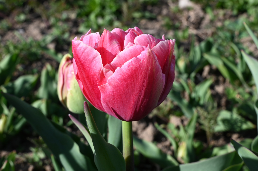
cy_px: 86
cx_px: 129
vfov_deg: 27.5
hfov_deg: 40.4
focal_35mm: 49
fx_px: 351
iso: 110
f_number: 16
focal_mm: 49
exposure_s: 1/60
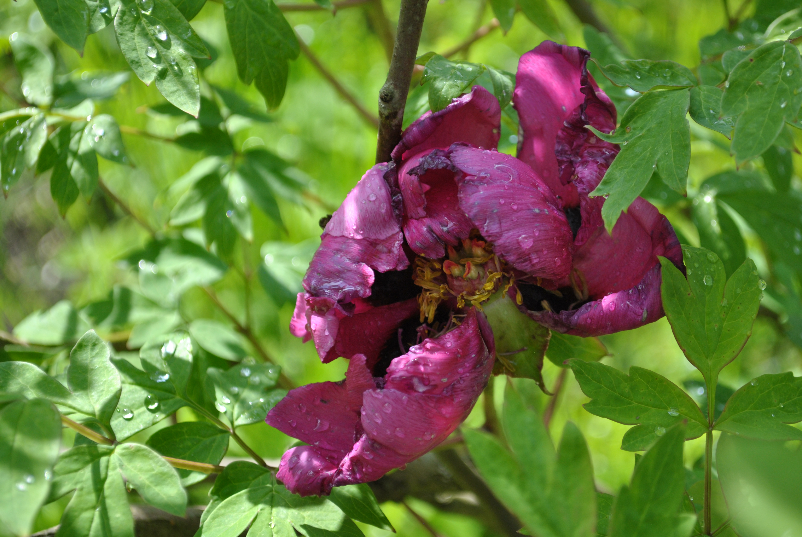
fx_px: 1840
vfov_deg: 16.6
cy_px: 268
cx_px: 401
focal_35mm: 82
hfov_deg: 24.6
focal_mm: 55
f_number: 5.6
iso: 200
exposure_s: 1/250
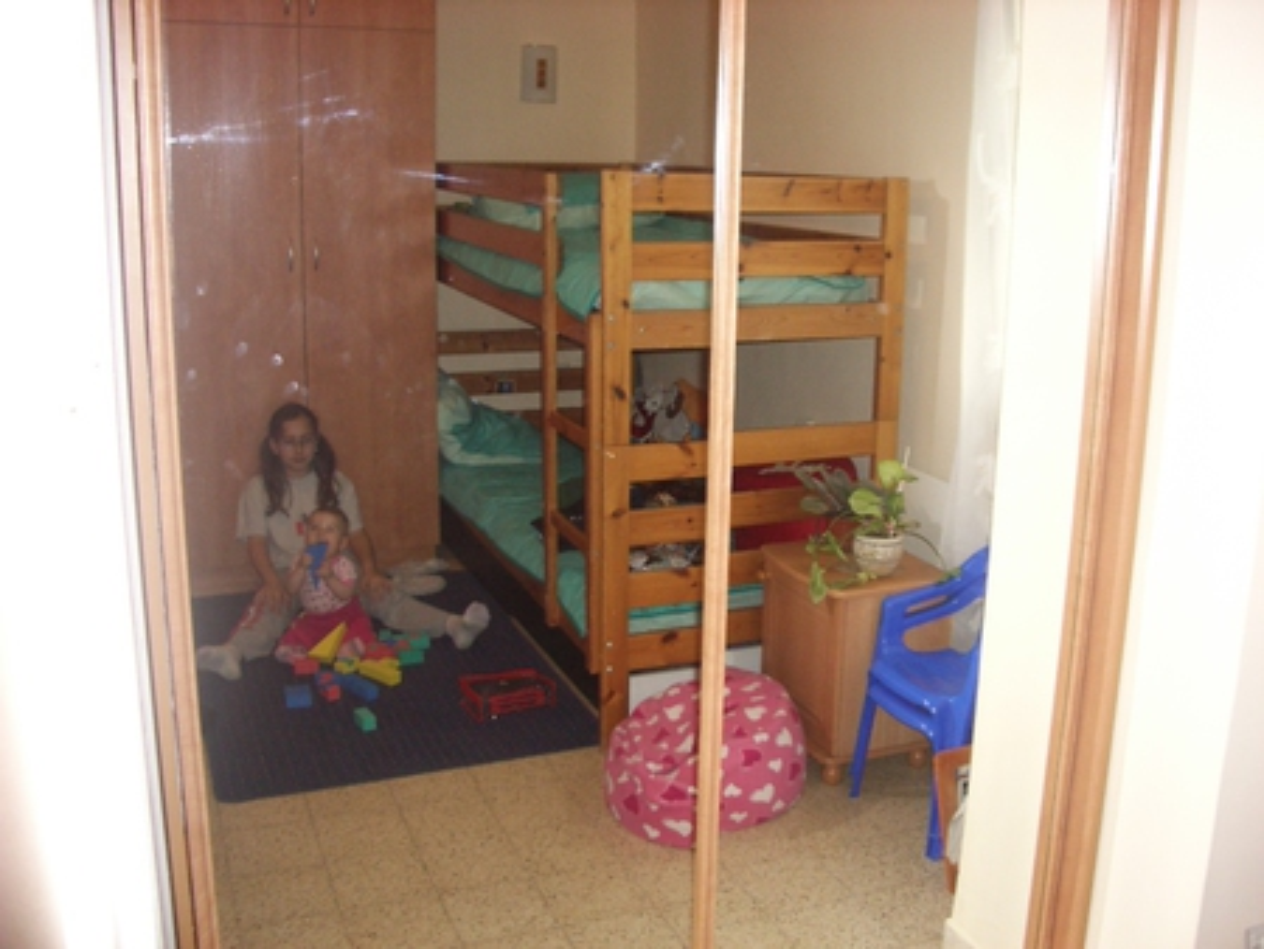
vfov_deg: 40.7
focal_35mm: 35
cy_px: 474
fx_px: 1279
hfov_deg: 52.6
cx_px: 632
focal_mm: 5.8
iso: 200
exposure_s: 1/60
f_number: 2.6
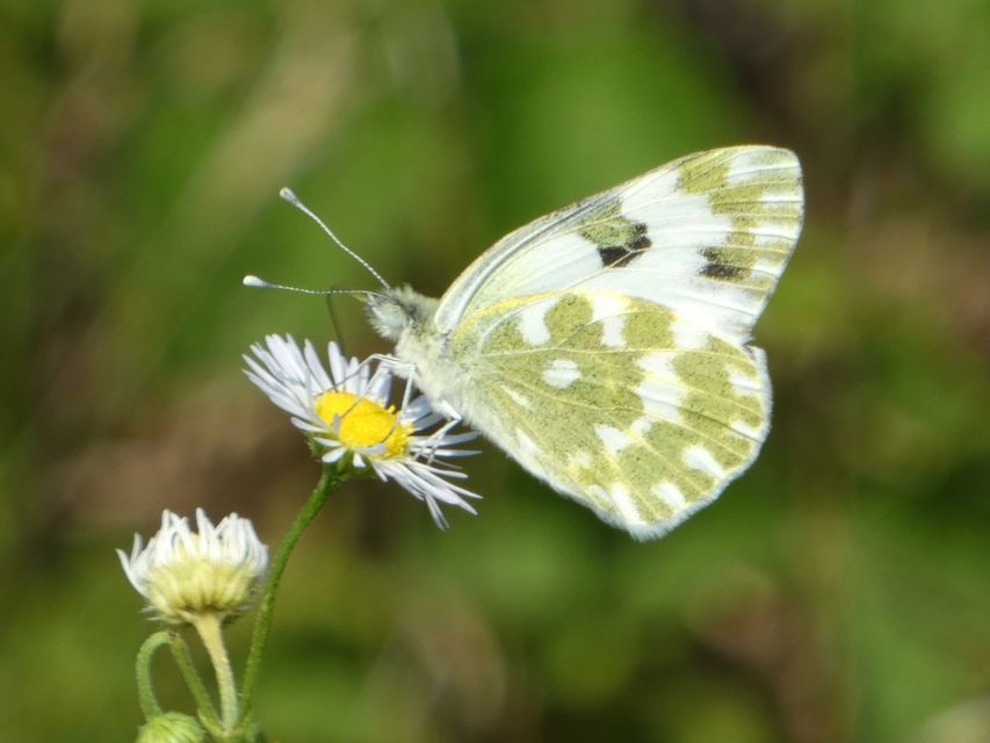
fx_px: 19479
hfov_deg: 2.9
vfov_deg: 2.2
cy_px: 372
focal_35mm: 681
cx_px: 495
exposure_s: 1/160
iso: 80
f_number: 5.6
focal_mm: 121.9
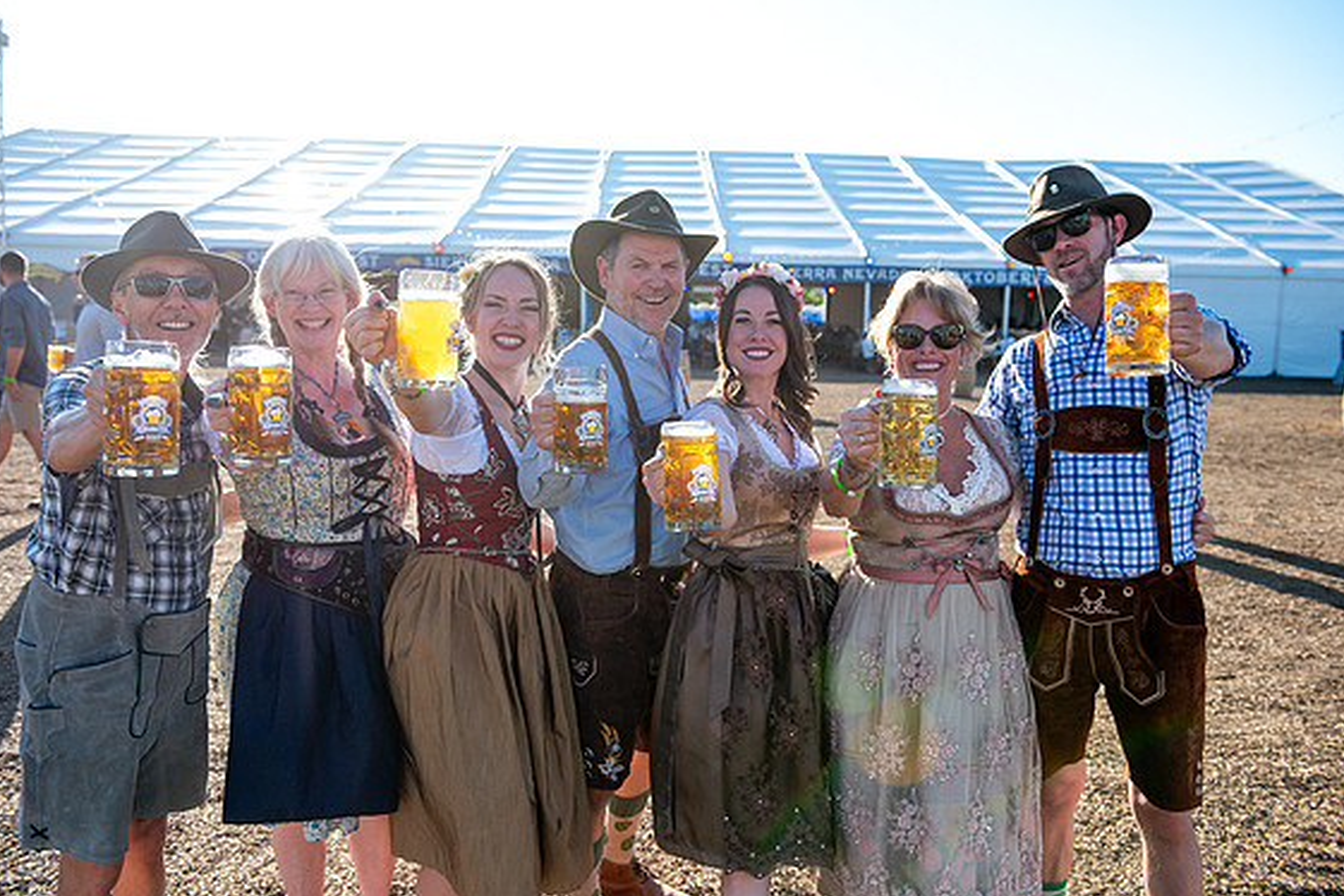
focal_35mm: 30
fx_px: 1120
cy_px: 444
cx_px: 676
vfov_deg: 43.6
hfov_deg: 61.9
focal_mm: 29
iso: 1000
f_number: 4
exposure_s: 1/5000
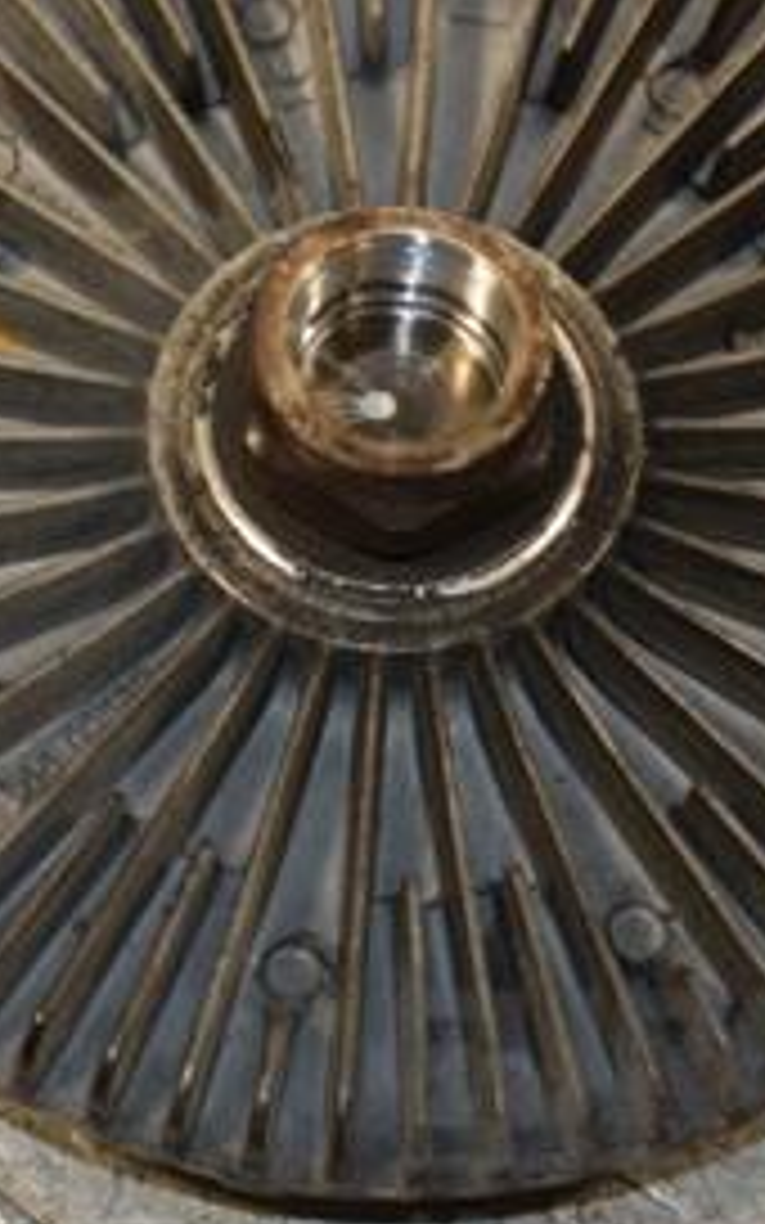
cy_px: 459
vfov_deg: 12.9
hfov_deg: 8.1
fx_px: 5404
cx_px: 306
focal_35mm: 162
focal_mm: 48
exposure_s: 1/200
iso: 800
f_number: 5
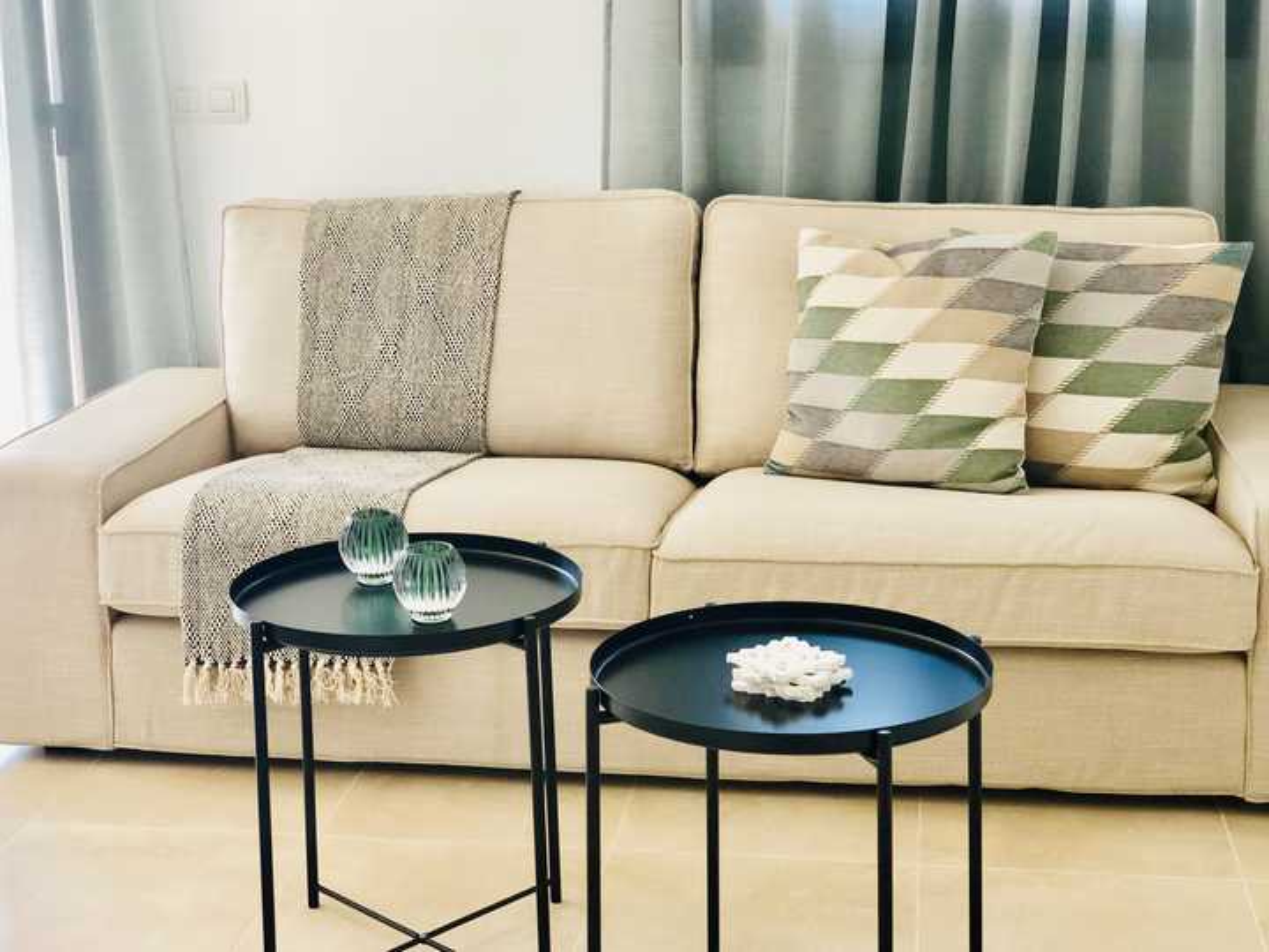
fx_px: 1906
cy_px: 476
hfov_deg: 36.8
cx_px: 634
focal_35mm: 52
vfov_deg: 28.0
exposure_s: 1/60
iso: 100
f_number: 2.4
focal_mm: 6
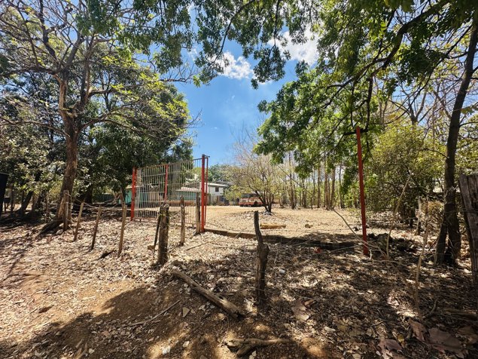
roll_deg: -0.1
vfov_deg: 85.7
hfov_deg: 102.1
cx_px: 239
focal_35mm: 14
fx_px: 193
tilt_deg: +6.0
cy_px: 180
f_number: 2.2
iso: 50
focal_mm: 2.22
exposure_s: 1/1261
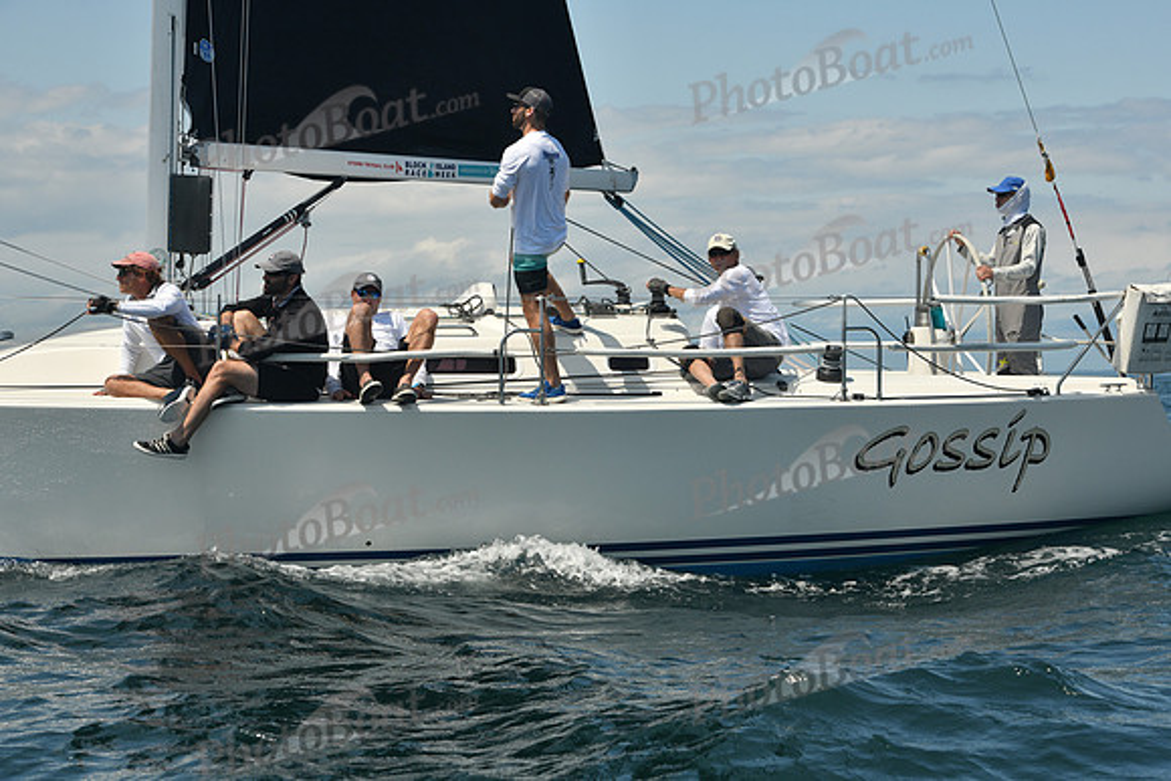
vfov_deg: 15.9
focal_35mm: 86
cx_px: 586
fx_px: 2798
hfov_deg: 23.6
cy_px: 390
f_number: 9
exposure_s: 1/640
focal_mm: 86
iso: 320
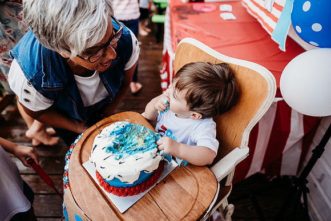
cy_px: 110
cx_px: 166
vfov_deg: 53.2
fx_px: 221
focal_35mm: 24
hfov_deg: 73.7
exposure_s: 1/200
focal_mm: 24
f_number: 2.5
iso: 400
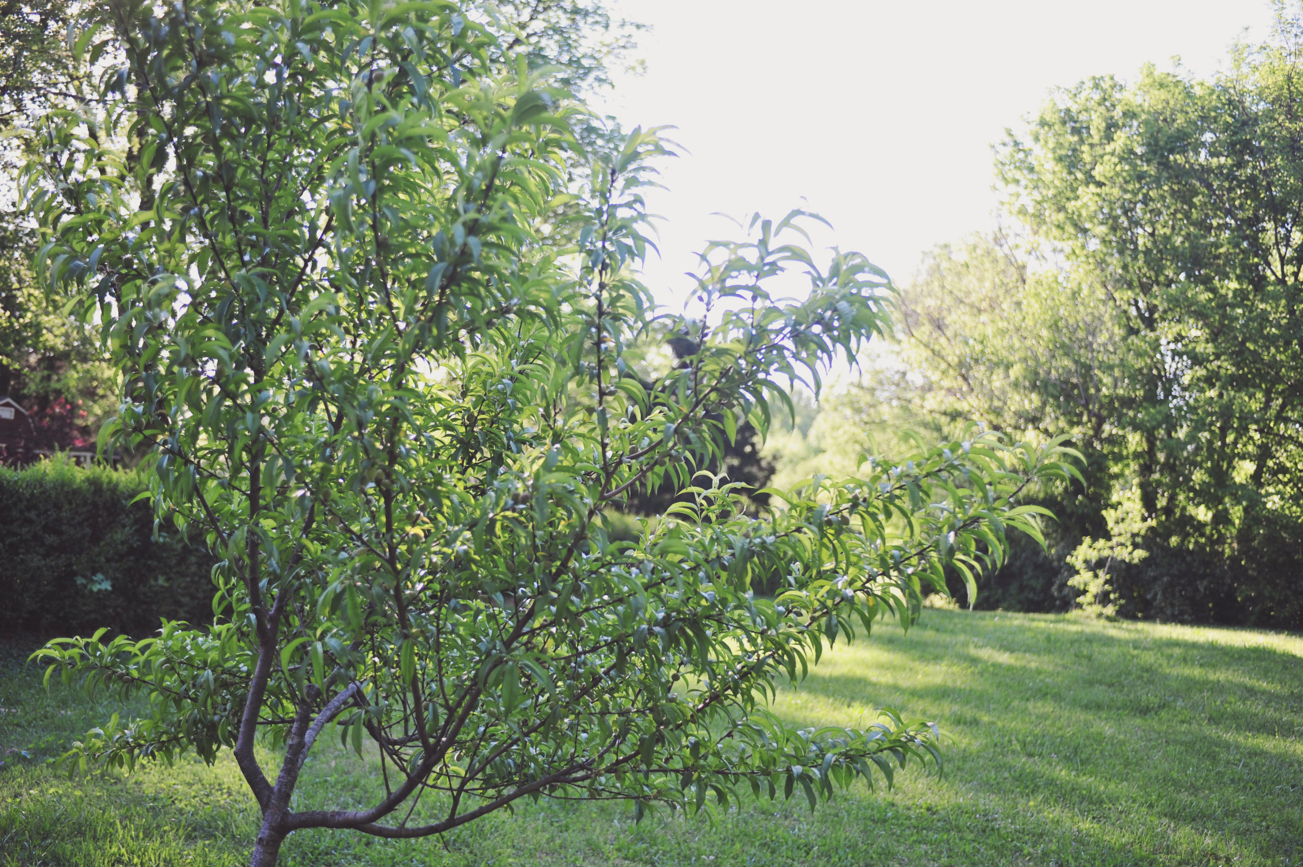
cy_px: 434
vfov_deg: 19.4
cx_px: 652
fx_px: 2532
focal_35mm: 70
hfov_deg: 28.9
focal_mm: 70
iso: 320
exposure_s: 1/800
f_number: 2.8
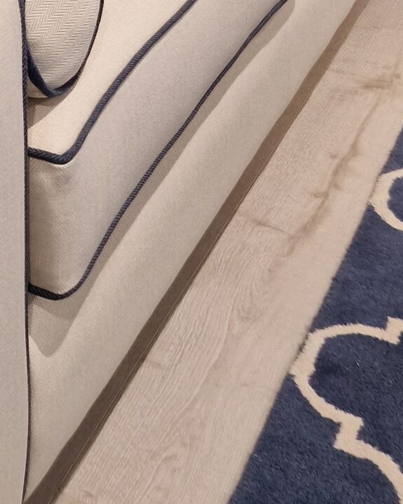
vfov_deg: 21.9
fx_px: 1192
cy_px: -118
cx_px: -129
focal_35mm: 80
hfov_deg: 17.9
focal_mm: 6.4
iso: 100
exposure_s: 1/100
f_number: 1.8
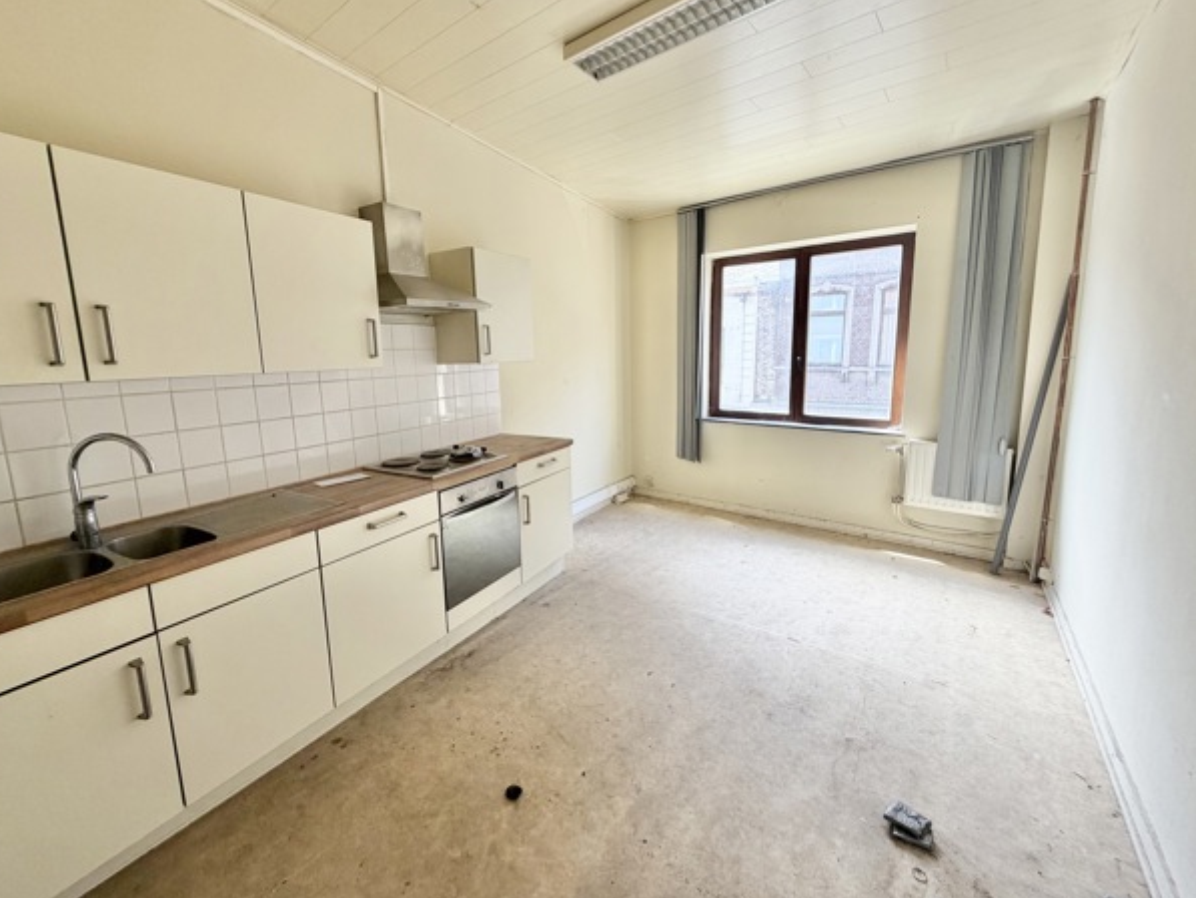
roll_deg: +2.1
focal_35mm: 15
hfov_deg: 98.1
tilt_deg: -8.6
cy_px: 429
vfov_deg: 81.7
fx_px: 518
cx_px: 579
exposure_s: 1/121
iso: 100
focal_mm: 2.22
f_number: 2.2
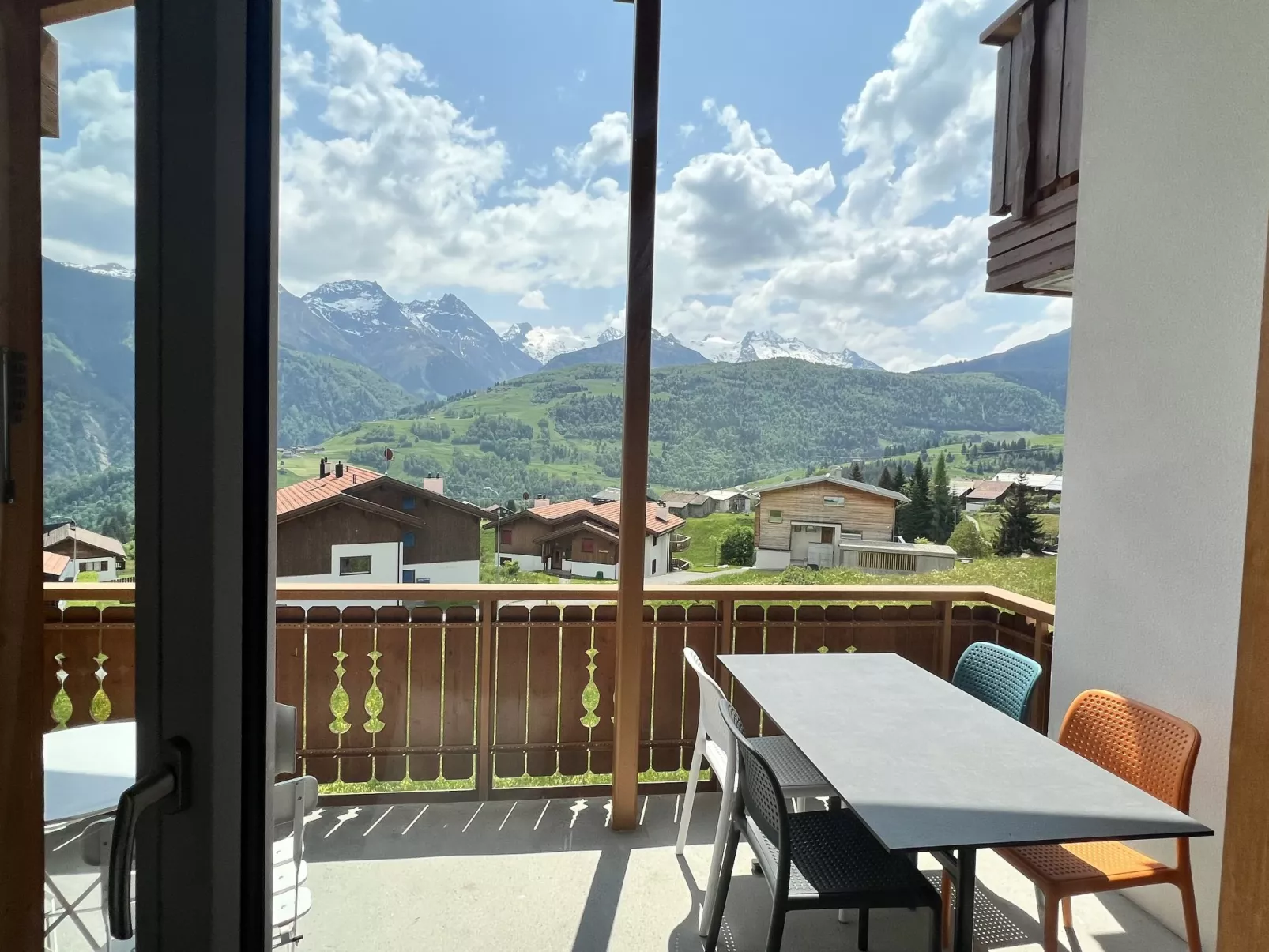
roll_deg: -1.7
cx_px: 634
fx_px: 477
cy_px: 476
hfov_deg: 106.2
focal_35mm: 13
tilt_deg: -2.3
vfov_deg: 89.9
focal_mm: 1.57
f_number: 1.8
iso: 32
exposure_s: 1/2137
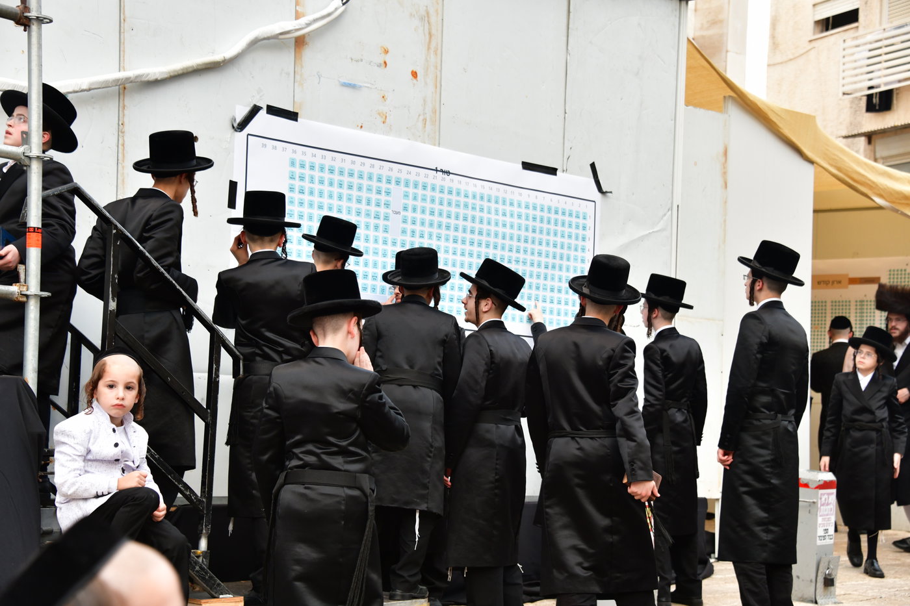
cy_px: 303
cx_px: 455
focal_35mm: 78
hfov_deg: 26.0
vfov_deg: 17.5
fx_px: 1971
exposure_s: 1/200
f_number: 5.6
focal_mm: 78
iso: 1000
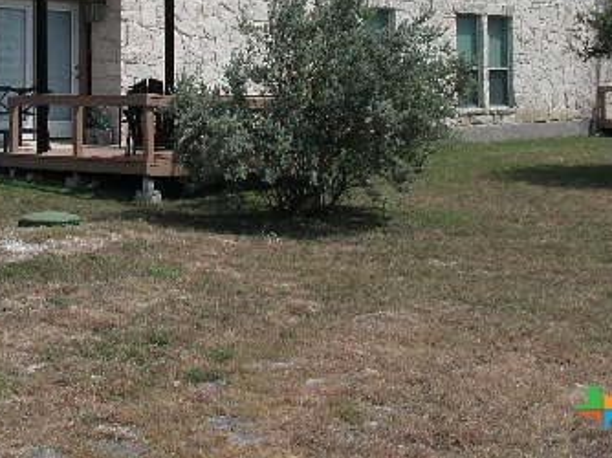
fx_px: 1219
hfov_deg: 28.0
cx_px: 209
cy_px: 20
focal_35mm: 69
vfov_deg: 20.7
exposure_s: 1/500
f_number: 4.8
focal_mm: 6
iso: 50
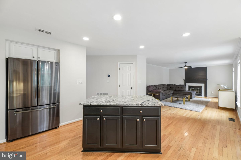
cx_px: 120
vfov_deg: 81.2
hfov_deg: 104.3
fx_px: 94
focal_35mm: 14
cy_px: 80
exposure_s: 1/8
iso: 400
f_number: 8
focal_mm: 14
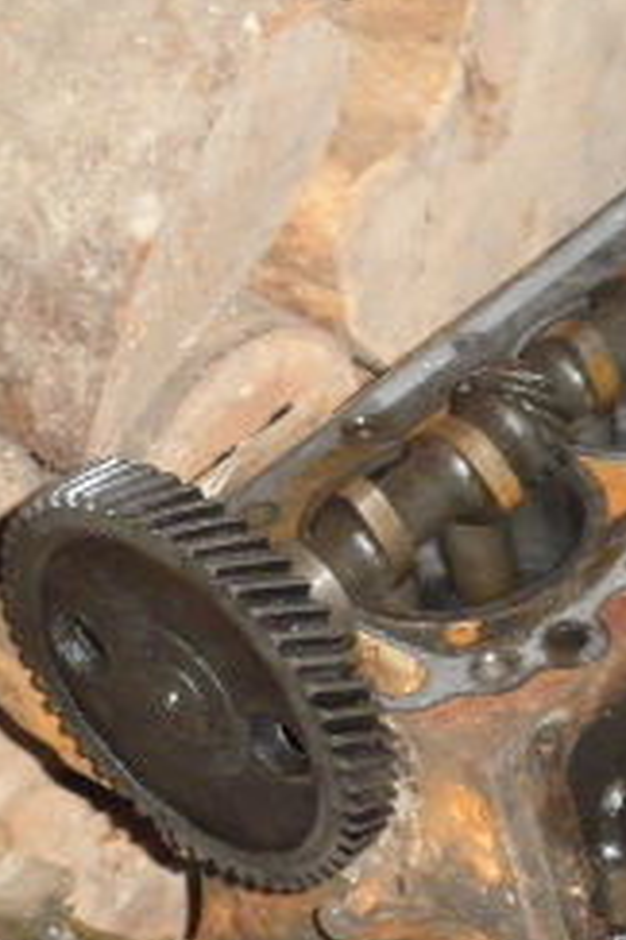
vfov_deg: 15.9
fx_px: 3364
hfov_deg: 10.4
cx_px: 765
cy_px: 569
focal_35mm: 129
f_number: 3.4
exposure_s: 1/60
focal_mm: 8.3
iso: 500
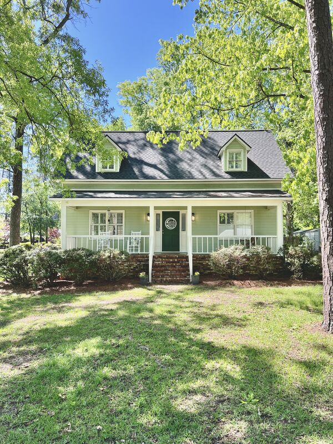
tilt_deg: +2.6
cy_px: 222
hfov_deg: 53.1
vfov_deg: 67.3
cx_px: 166
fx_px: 333
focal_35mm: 26
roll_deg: -0.8
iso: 50
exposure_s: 1/859
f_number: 1.5
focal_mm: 5.7
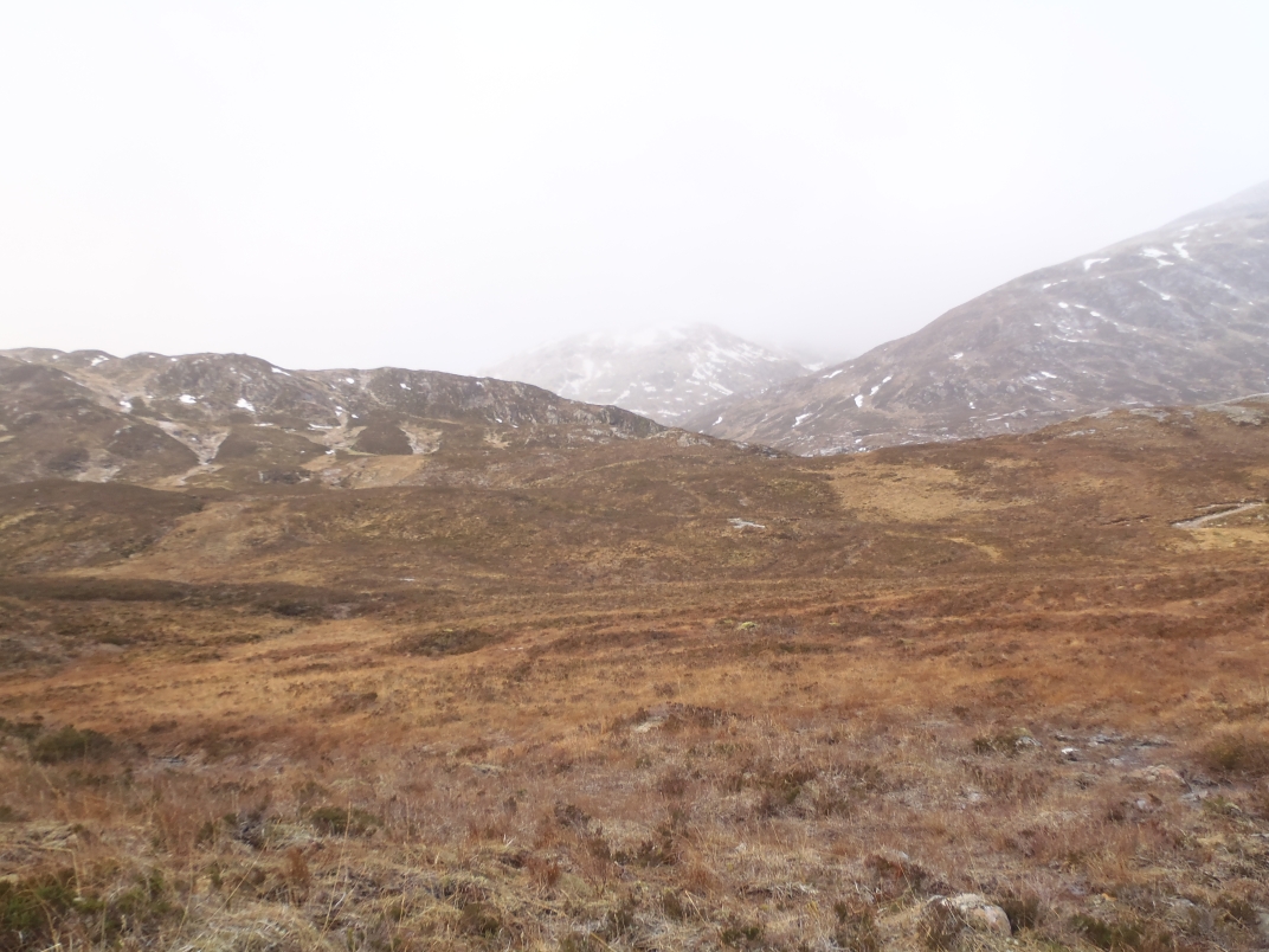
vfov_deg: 49.7
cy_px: 476
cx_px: 634
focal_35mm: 28
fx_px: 1026
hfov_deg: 63.4
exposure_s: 1/60
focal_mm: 5
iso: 80
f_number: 3.5
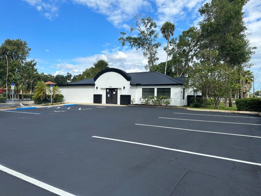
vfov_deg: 56.8
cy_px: 98
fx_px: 181
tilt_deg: -2.2
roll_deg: -0.9
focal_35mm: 24
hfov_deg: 71.6
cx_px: 130
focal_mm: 6.86
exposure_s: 1/3472
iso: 80
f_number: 1.78
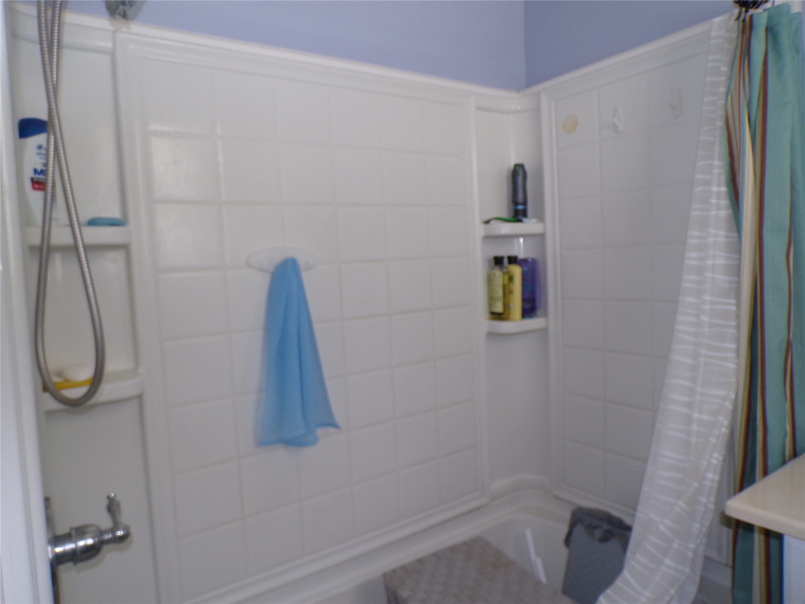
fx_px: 558
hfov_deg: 71.6
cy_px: 302
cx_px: 402
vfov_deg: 56.8
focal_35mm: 24
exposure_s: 1/17
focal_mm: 4.3
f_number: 3
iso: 200
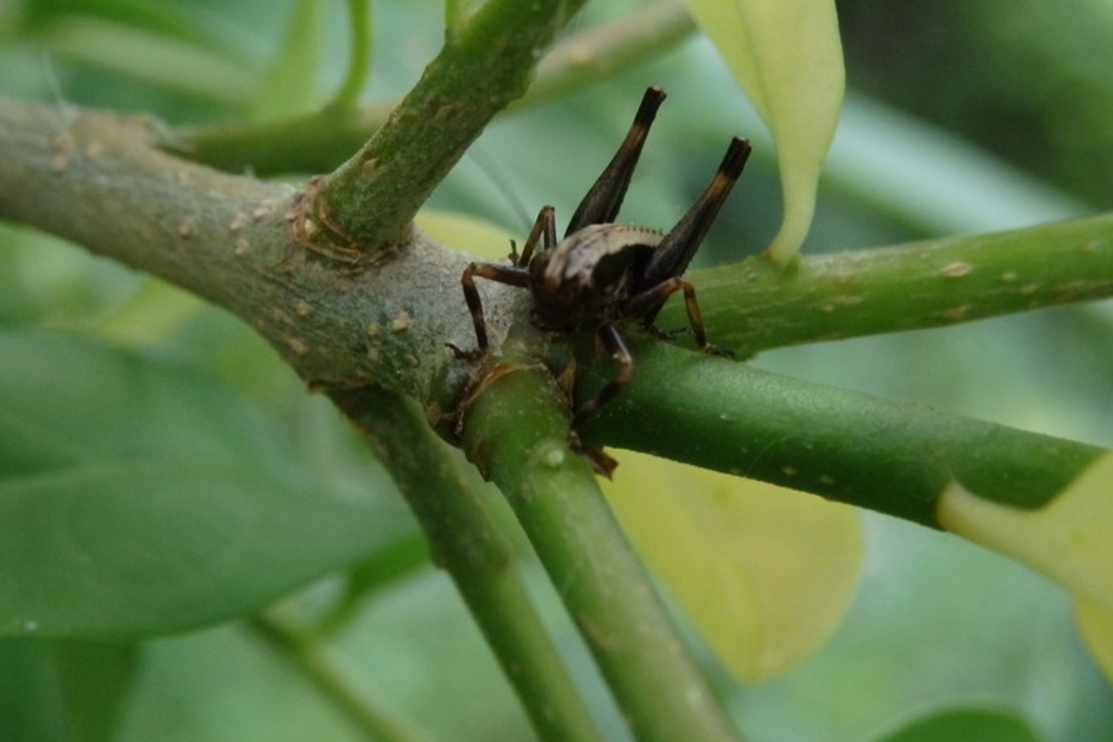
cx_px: 601
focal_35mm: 78
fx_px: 2412
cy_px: 287
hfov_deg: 26.0
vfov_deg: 17.5
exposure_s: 1/100
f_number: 4.4
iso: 640
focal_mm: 11.9
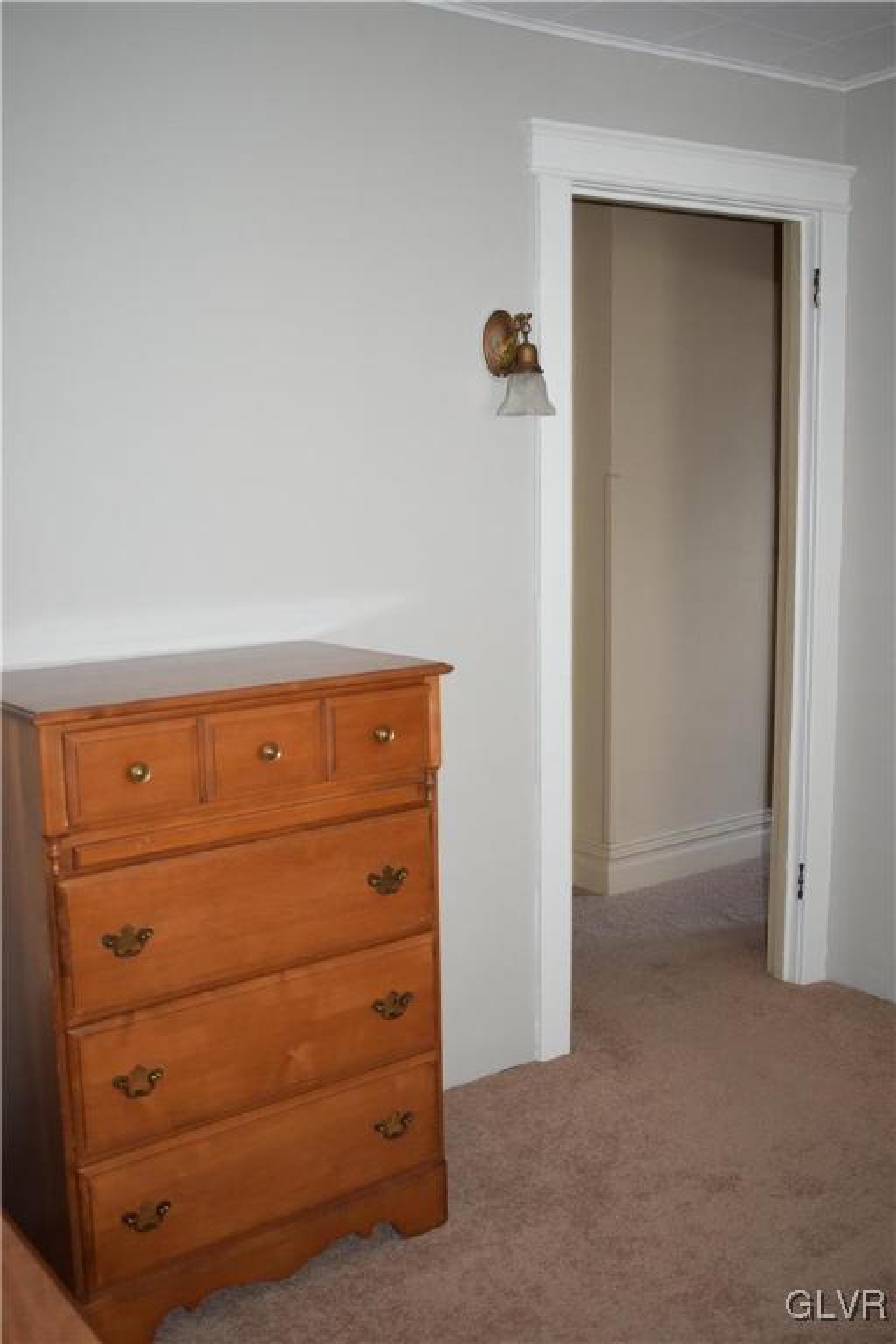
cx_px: 448
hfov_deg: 36.9
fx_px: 1344
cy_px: 672
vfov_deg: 53.1
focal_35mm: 36
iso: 1800
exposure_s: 1/60
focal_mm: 24
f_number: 3.8
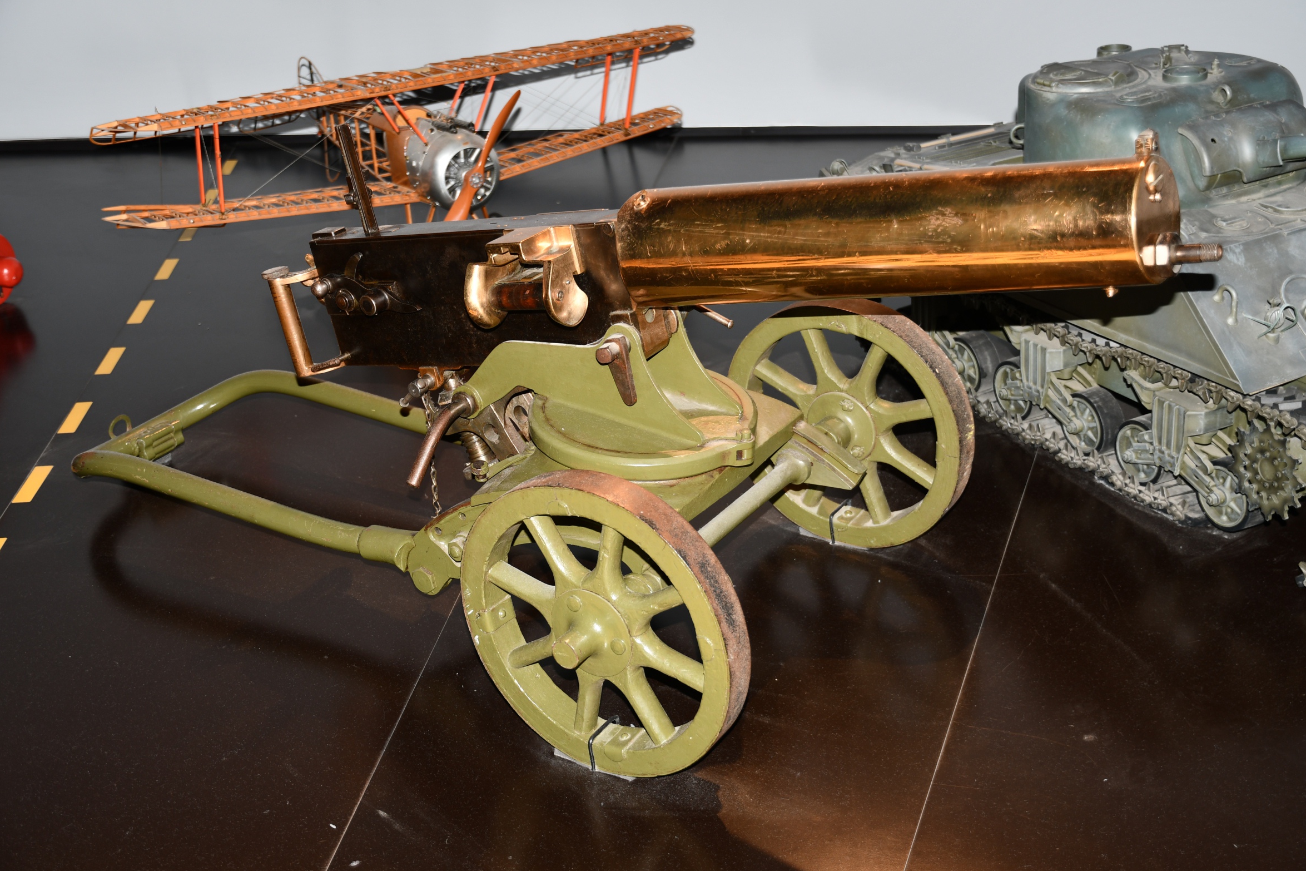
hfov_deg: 41.9
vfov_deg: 28.6
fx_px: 1705
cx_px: 656
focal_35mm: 47
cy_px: 427
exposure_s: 1/60
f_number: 3.2
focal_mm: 31
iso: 125
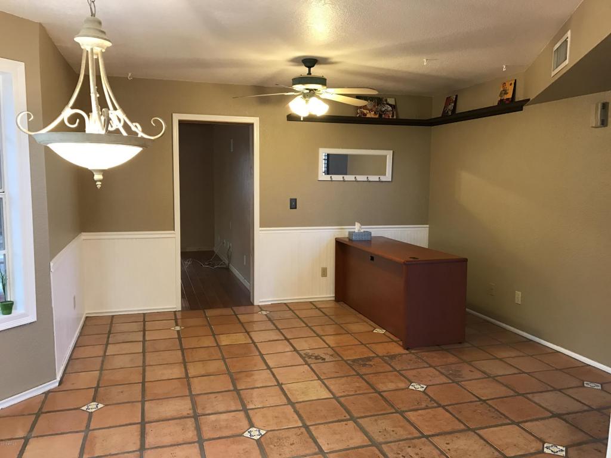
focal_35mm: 28
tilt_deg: -5.2
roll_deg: -0.8
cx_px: 306
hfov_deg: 63.4
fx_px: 494
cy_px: 229
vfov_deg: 49.7
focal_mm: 3.99
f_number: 1.8
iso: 40
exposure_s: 1/15
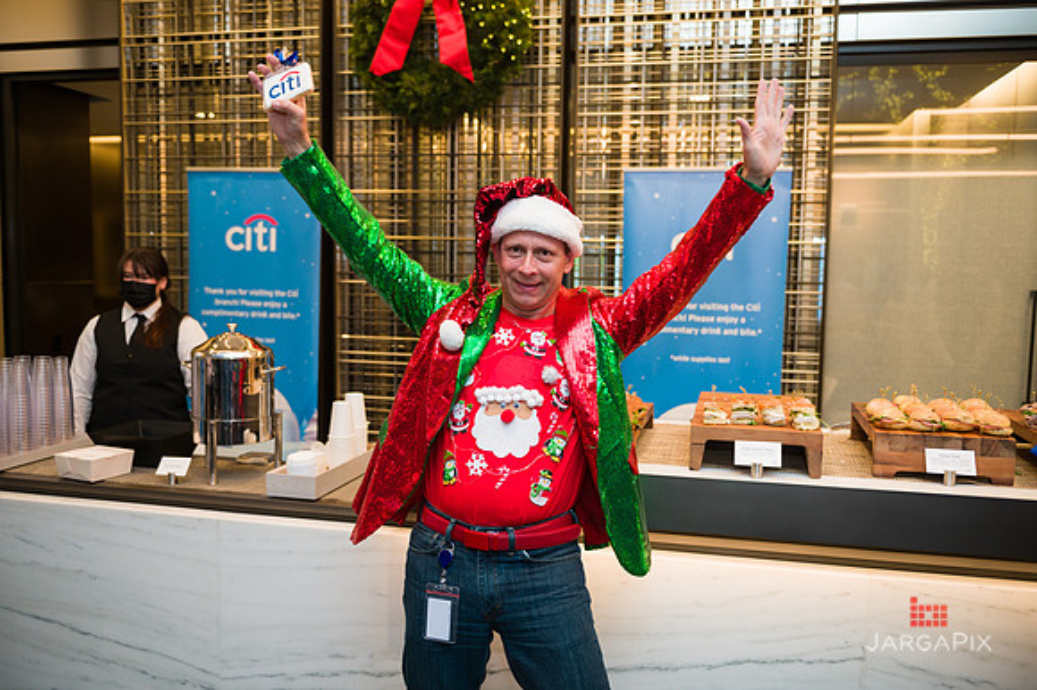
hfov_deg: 58.7
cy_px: 345
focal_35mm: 32
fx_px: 921
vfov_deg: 41.1
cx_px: 518
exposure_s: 1/200
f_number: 3.2
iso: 400
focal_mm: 32
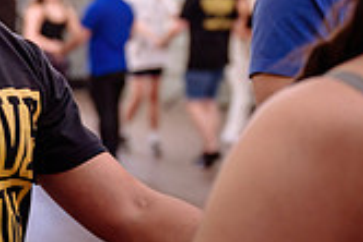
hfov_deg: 13.7
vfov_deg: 9.4
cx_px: -20
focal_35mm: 147
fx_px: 1484
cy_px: 106
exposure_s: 1/200
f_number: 2.8
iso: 1600
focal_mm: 42
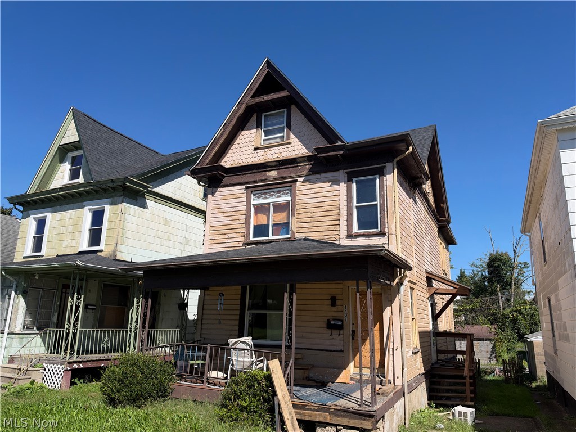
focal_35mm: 24
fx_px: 399
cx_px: 288
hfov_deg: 71.6
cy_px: 216
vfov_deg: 56.8
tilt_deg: +14.3
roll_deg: -0.3
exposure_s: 1/3534
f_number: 1.8
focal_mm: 6.93
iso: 64
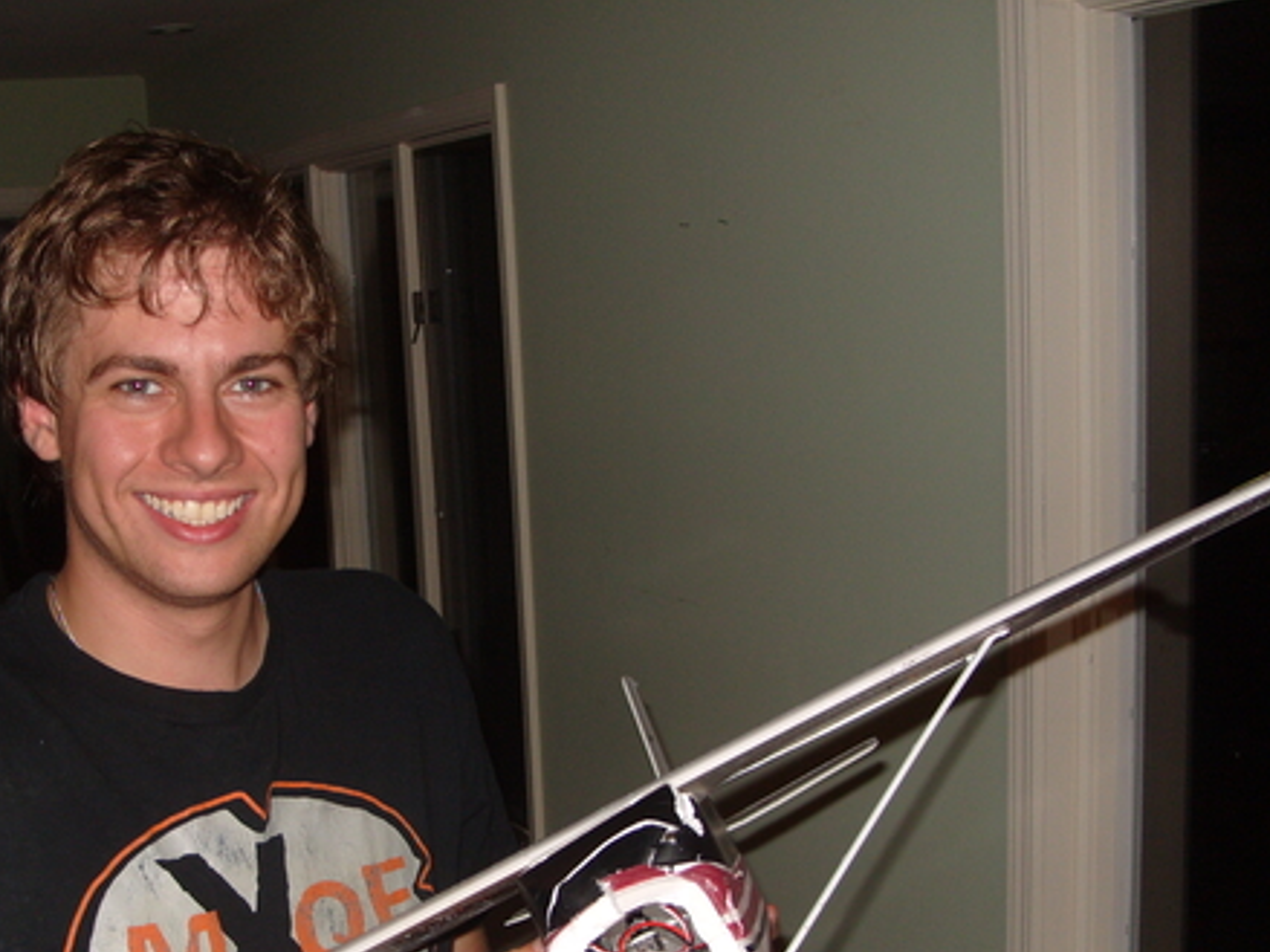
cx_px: 353
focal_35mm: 51
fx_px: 1871
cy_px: 671
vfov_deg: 28.3
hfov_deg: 36.8
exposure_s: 1/45
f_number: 2.8
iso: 100
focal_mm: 7.8
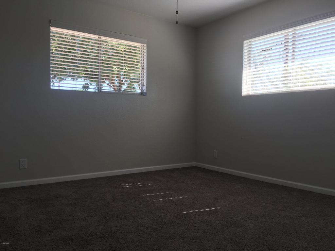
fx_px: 281
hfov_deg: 61.7
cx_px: 168
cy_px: 126
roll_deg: -0.2
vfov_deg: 48.2
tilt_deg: -1.3
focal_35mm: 29
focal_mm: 4.15
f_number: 2.2
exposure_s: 1/170
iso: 32
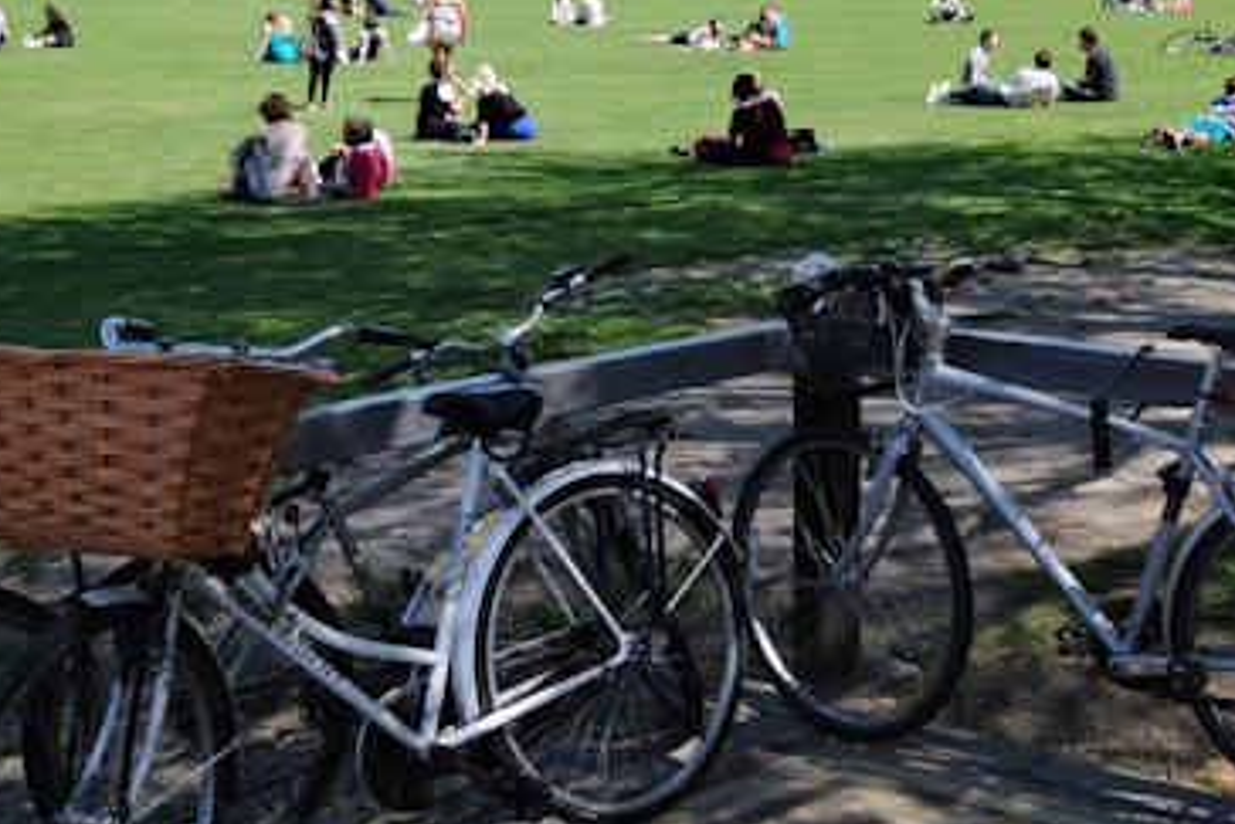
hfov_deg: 35.0
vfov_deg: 23.8
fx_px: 1950
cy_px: 292
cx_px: 746
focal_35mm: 57
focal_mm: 23
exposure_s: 1/250
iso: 200
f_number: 8
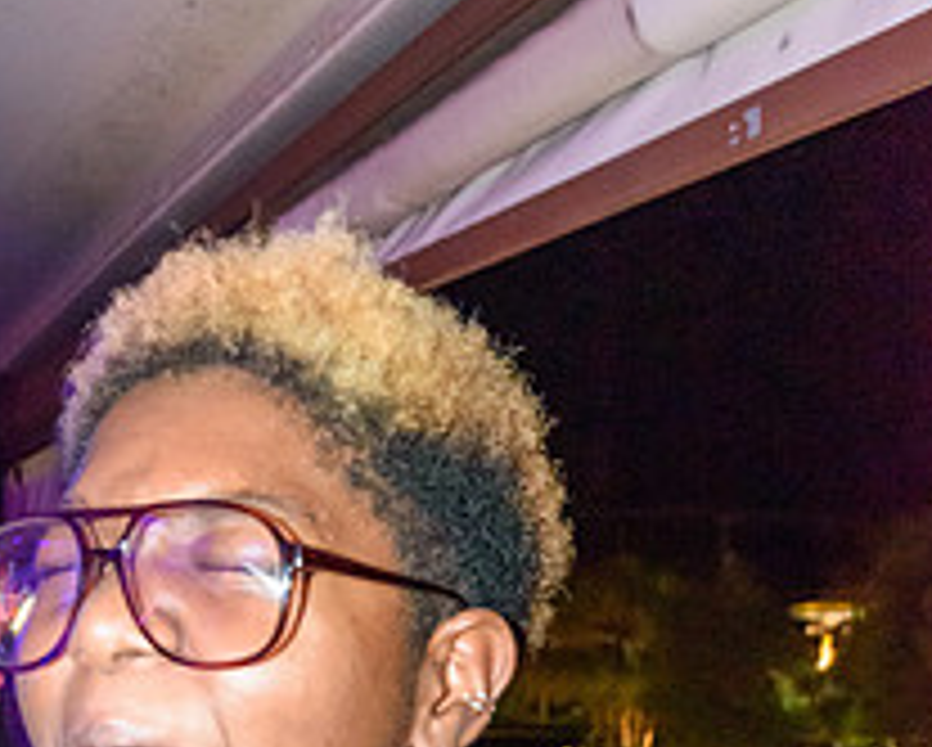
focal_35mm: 55
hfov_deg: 33.8
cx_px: 306
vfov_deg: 25.2
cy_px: 868
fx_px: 1519
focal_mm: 18
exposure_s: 1/60
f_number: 3.5
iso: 4500
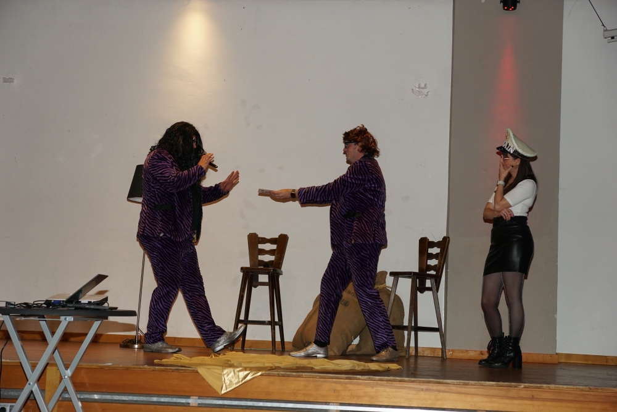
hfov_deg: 33.4
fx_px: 1028
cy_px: 206
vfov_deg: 22.6
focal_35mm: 60
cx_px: 308
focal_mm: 40
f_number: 4.5
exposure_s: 1/160
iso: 400
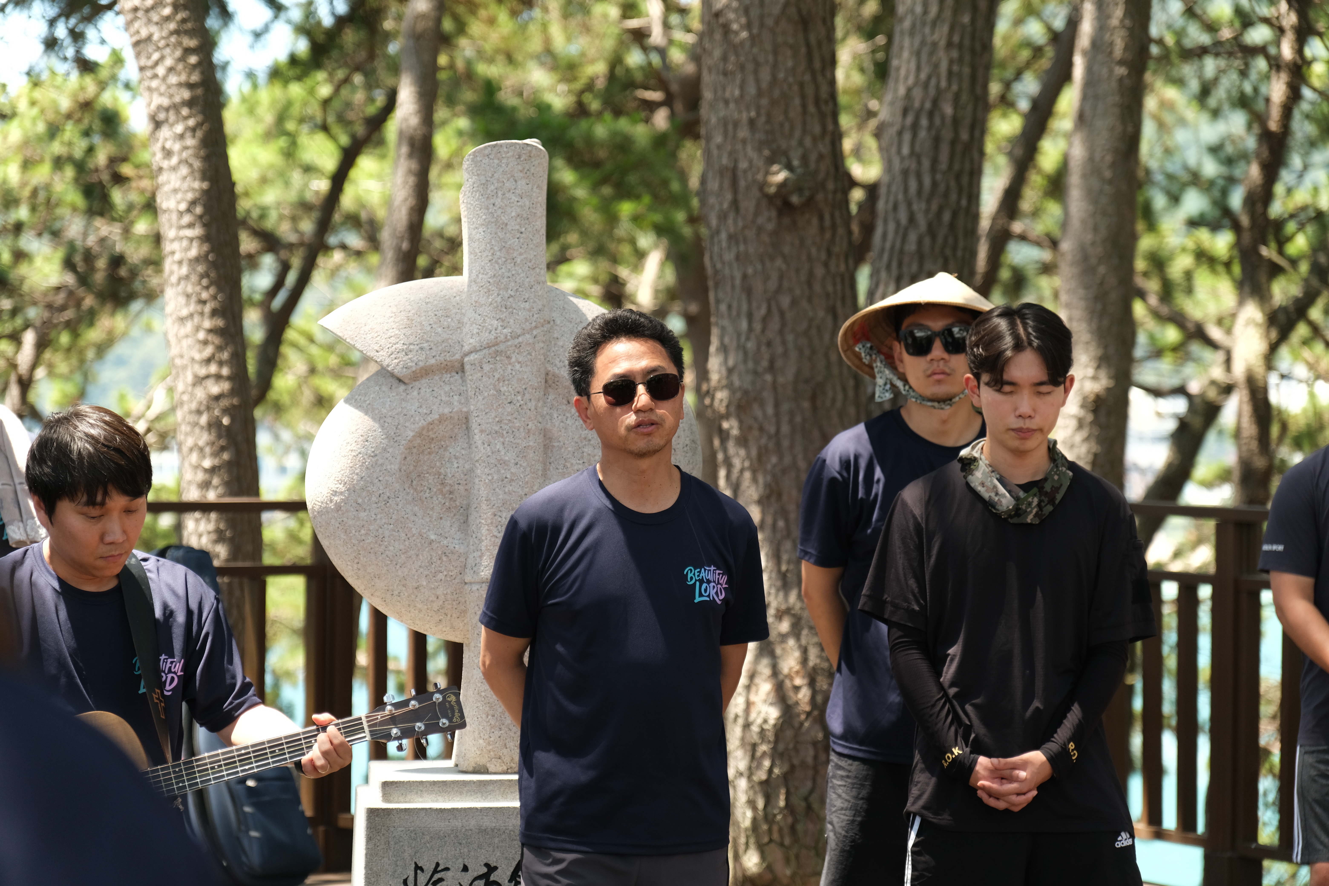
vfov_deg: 13.0
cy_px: 443
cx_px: 664
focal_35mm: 105
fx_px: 3876
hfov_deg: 19.5
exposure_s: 1/500
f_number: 2.8
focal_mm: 70
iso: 320
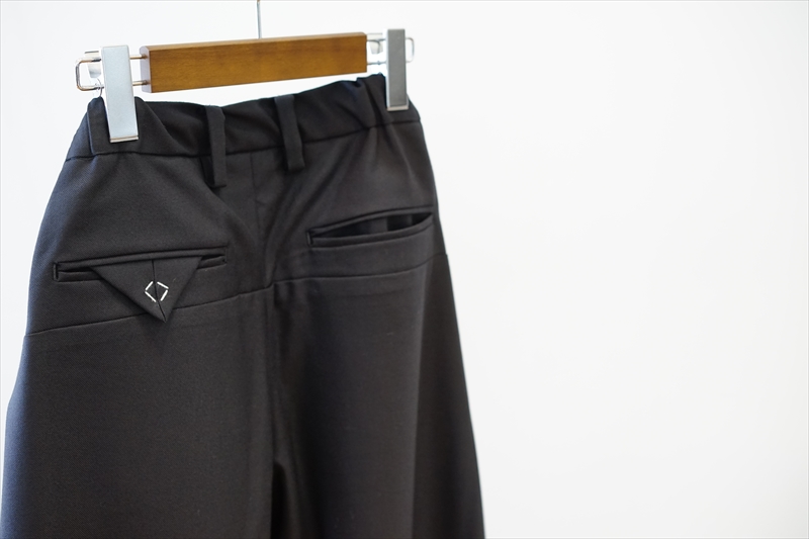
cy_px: 270
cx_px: 404
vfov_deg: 24.6
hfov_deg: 36.3
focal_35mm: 55
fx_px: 1236
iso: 1000
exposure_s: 1/60
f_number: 4
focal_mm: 55
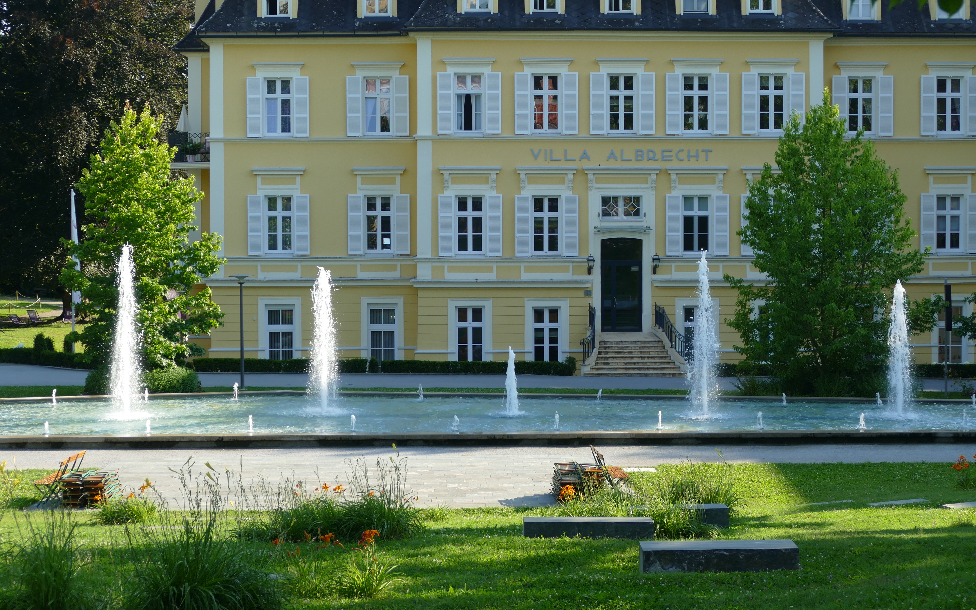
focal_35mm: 64
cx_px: 494
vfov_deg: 20.3
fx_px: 1702
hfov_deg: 32.0
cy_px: 215
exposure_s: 1/400
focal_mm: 18.44
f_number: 3.3
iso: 125
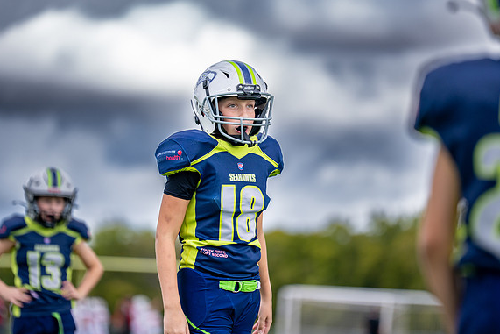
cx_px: 231
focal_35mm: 201
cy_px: 165
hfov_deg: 10.2
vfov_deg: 6.8
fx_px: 2792
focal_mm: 185
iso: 320
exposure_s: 1/2000
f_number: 2.8
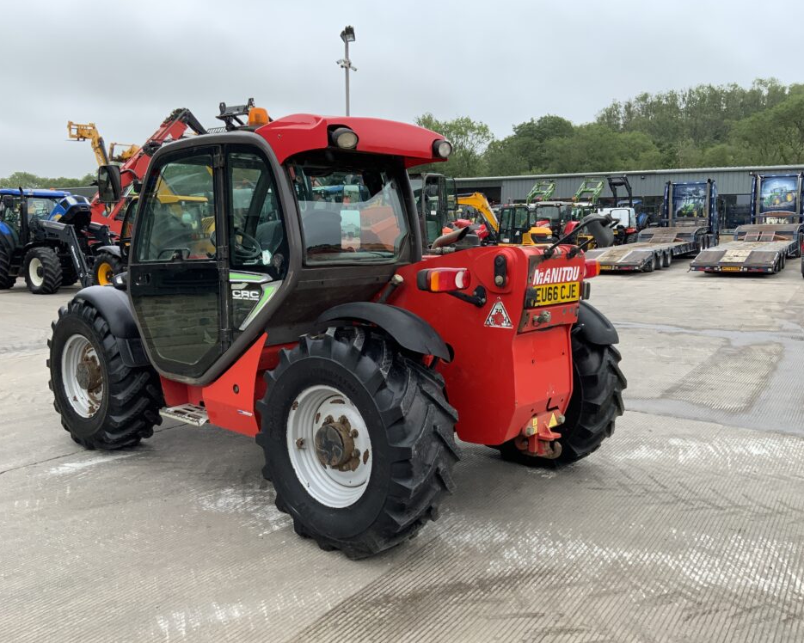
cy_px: 328
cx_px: 408
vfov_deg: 47.1
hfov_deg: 57.2
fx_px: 738
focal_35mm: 31
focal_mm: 3
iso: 16
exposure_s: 1/457
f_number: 1.8
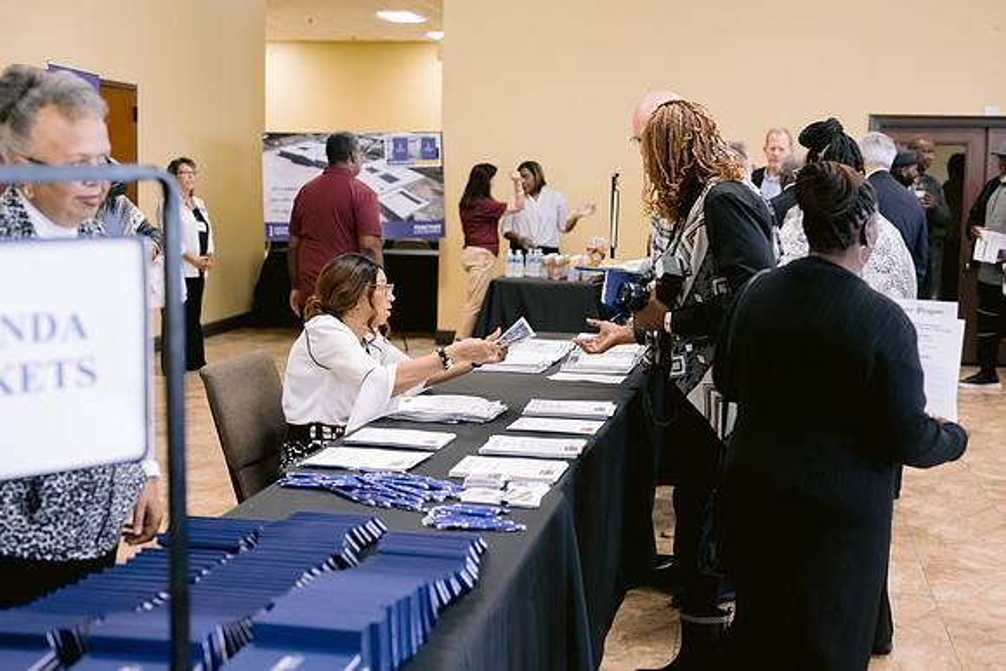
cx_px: 503
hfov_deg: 39.6
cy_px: 336
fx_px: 1397
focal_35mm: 50
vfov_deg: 27.0
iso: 3200
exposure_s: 1/160
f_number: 3.2
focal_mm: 50
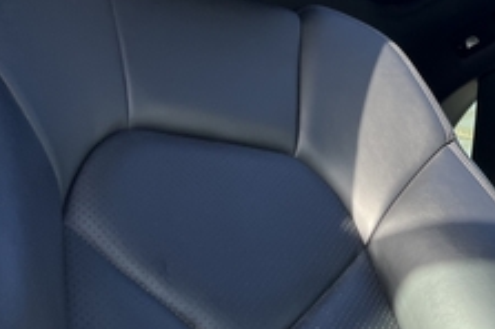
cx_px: 484
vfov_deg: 20.1
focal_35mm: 62
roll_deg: -0.3
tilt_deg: +26.3
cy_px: -92
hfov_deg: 30.4
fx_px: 851
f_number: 1.5
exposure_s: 1/775
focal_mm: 5.7
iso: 50
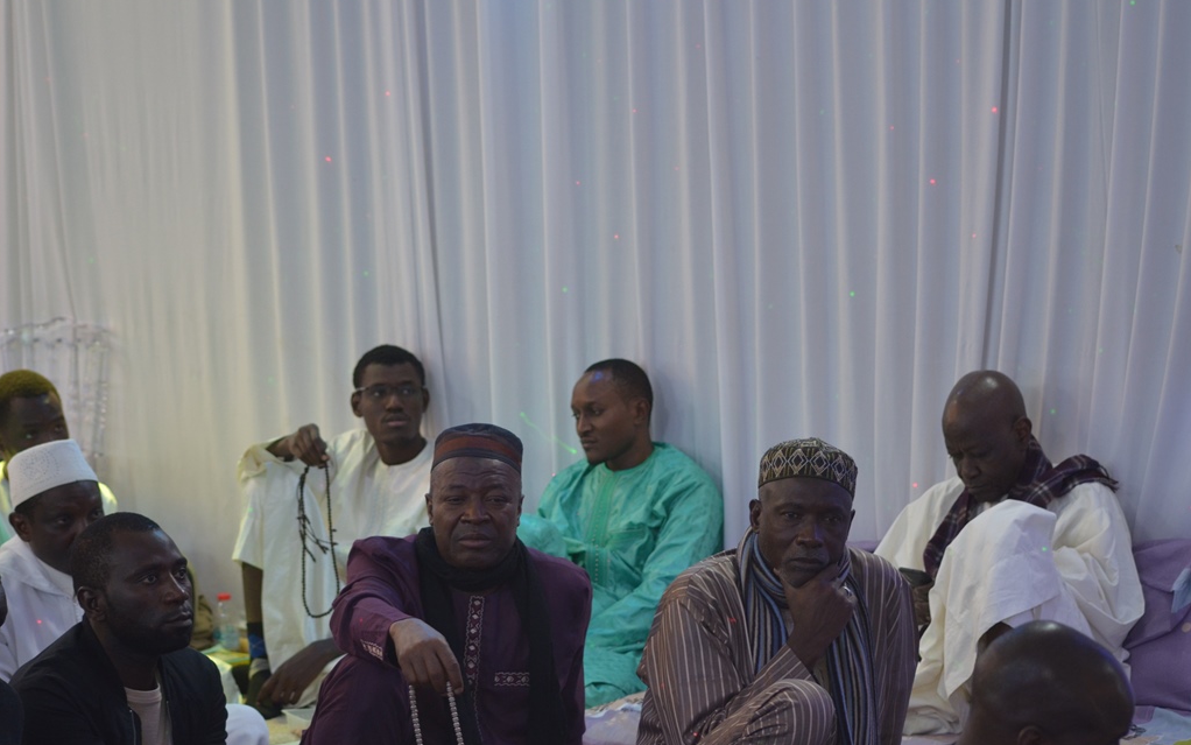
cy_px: 379
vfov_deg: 12.2
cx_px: 596
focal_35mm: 107
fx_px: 3473
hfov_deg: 19.5
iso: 800
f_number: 4
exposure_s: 1/60
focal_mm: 70
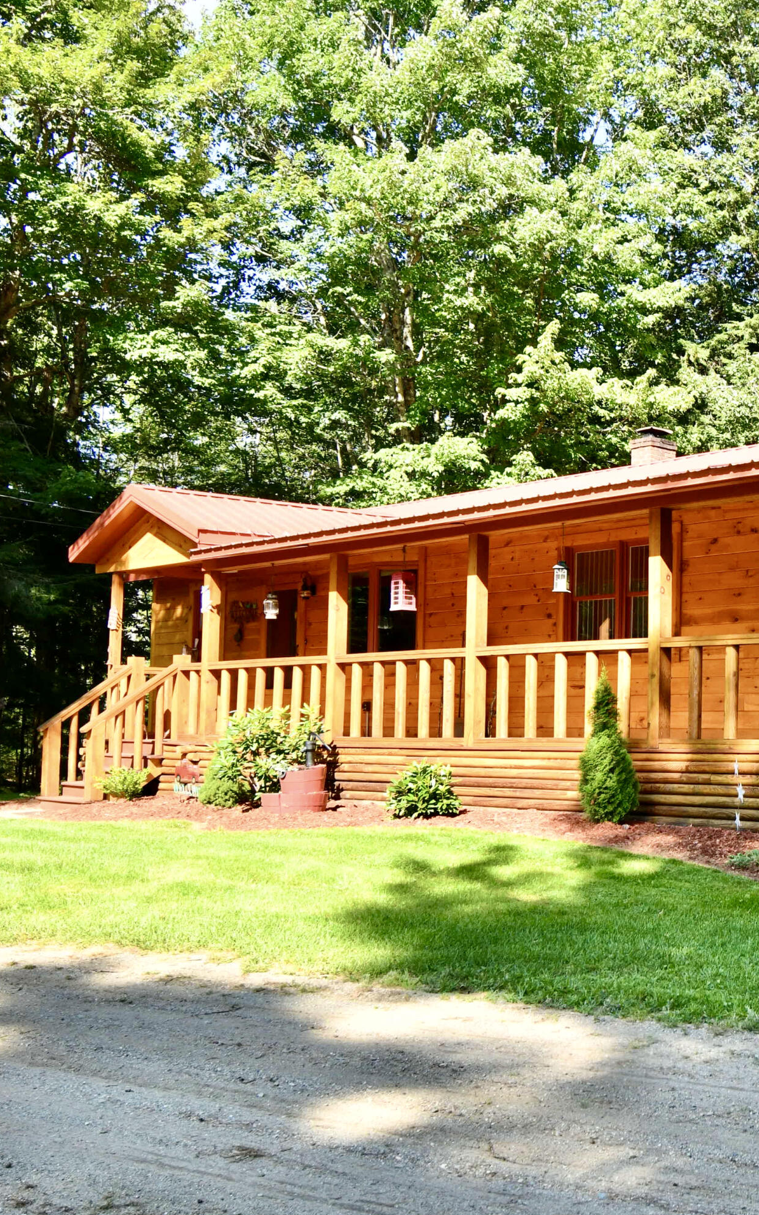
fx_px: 1522
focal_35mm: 46
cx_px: 744
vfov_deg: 43.5
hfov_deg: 26.6
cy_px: 608
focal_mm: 20
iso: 720
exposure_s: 1/500
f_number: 7.1
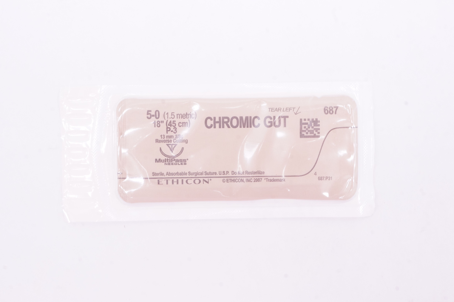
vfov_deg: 21.5
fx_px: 794
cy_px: 151
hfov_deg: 31.9
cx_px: 227
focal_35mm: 63
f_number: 16
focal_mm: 42
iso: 800
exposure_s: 1/13
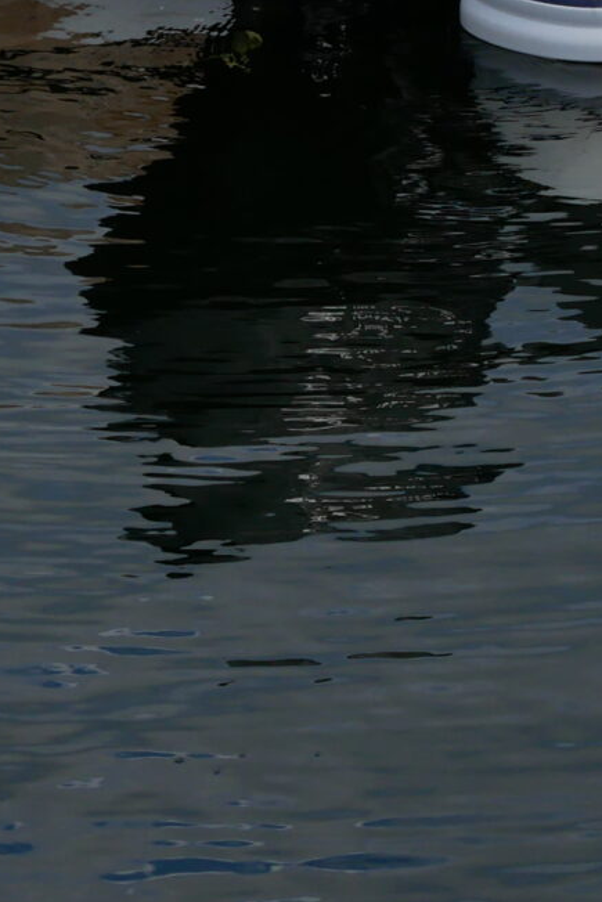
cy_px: -354
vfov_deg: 7.1
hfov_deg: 4.8
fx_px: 7169
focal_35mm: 286
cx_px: 1095
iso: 200
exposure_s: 1/320
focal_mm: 35
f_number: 8
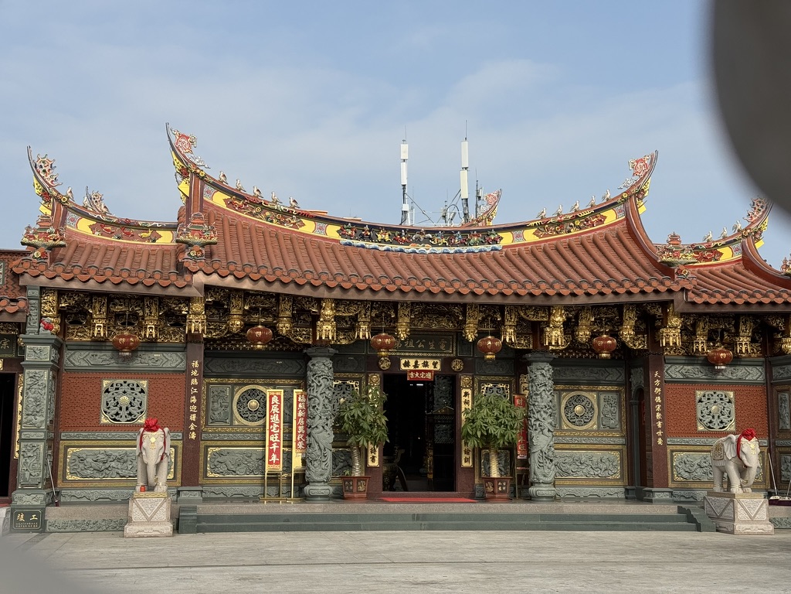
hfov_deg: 39.7
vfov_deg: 30.3
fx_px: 1097
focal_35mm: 48
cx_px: 396
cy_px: 297
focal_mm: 6.76
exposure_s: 1/4098
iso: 64
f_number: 1.78
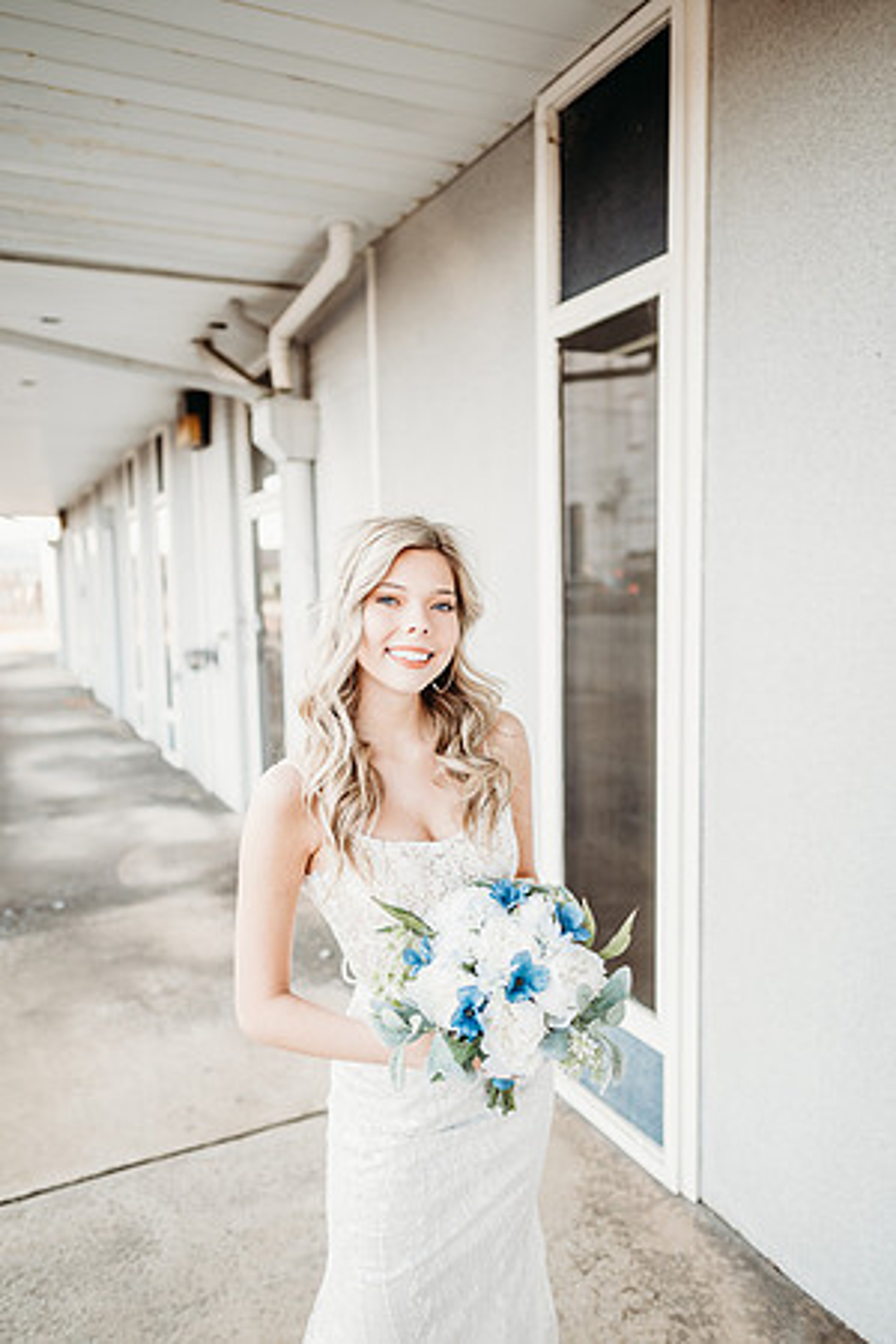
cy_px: 672
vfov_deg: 73.7
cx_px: 448
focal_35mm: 24
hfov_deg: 53.1
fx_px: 896
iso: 160
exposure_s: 1/320
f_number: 2
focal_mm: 24
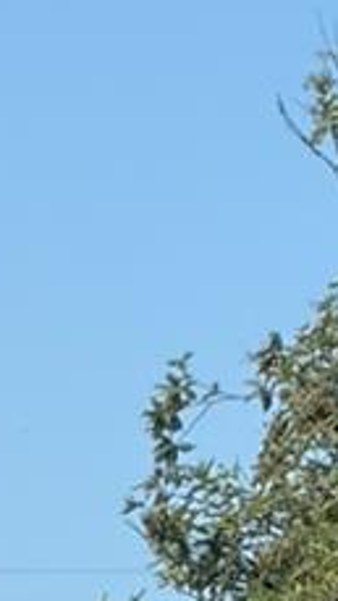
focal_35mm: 857
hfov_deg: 1.4
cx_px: 266
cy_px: 1247
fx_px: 13640
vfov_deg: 2.5
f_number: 2.8
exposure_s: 1/1248
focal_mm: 15.66
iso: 50
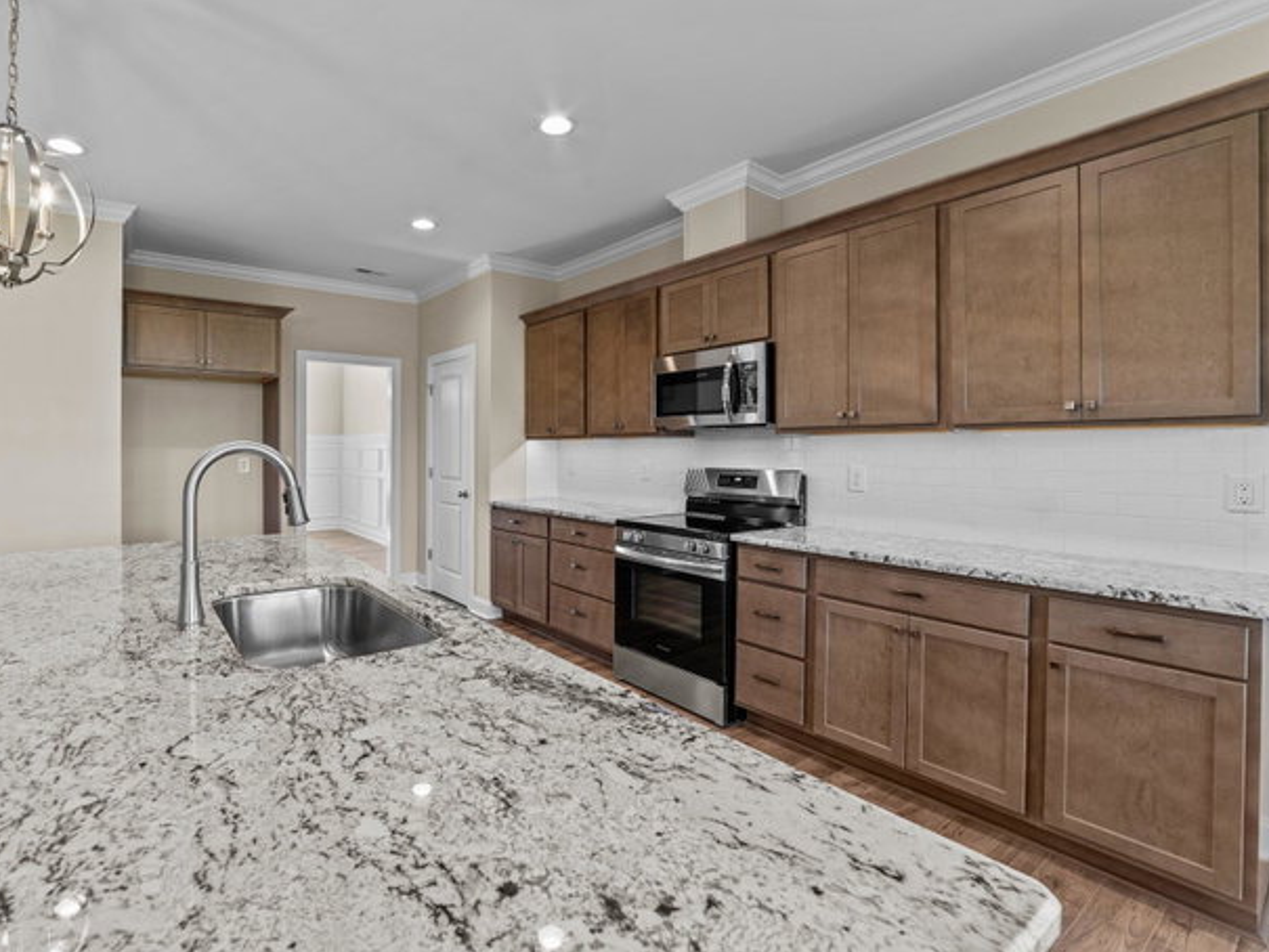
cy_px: 468
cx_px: 528
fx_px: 587
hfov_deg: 93.6
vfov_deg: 78.1
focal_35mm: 16
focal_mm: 14
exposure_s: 1/4
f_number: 8
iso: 160
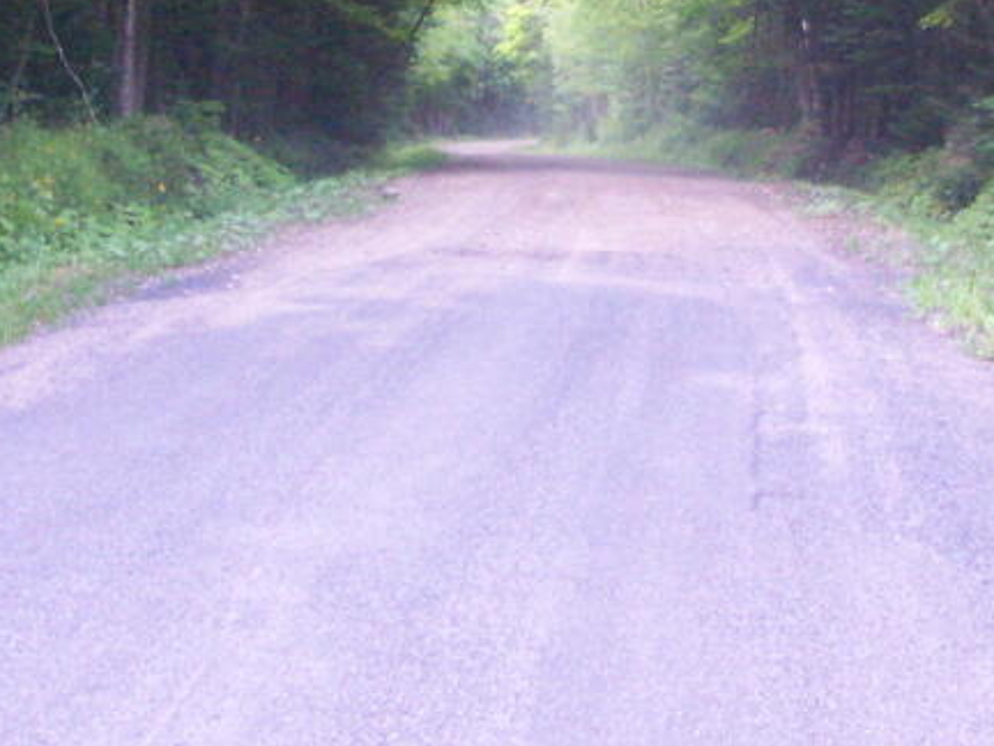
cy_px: 104
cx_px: 681
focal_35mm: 90
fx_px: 2584
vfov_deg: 16.2
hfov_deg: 21.7
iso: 400
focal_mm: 6.3
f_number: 3.6
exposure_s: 1/60
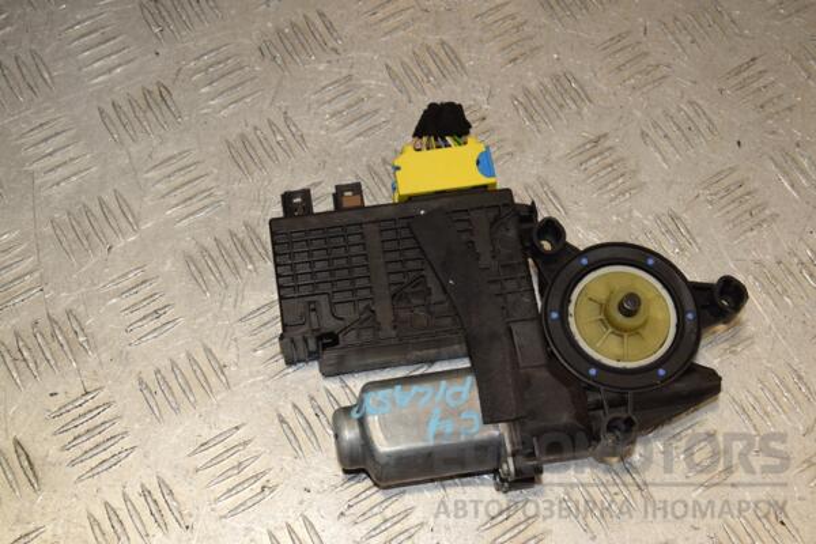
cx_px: 408
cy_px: 272
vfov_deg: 25.8
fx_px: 1190
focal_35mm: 52
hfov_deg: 37.9
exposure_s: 1/200
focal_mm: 35
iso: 800
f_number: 11
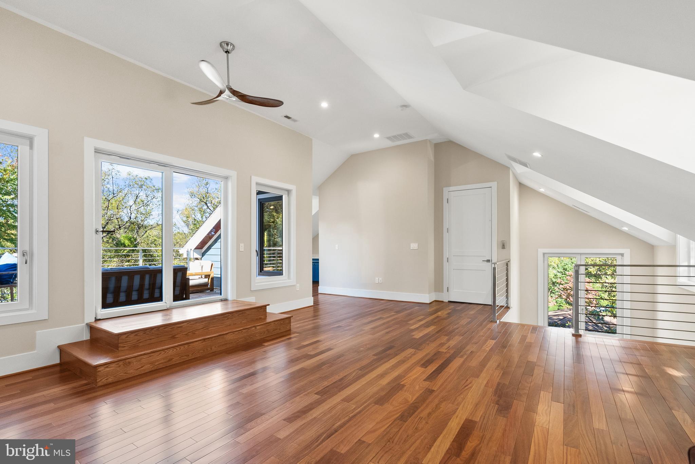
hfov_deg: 96.7
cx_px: 348
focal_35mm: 16
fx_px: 309
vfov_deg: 73.8
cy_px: 232
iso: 800
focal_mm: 16
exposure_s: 1/25
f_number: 4.5
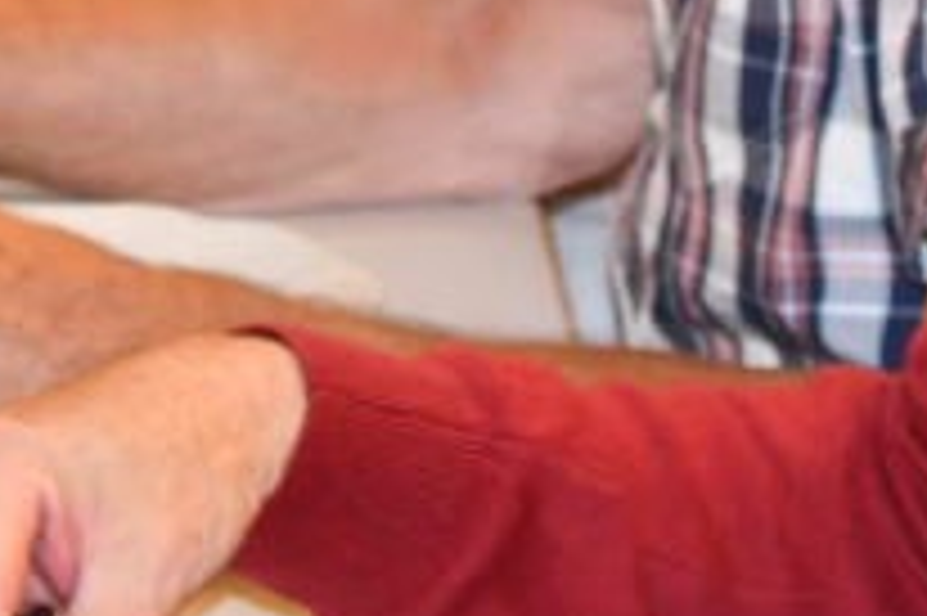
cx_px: 572
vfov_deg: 3.7
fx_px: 9442
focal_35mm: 367
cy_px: -198
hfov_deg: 5.6
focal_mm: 56
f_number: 5.3
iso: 3200
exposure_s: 1/60
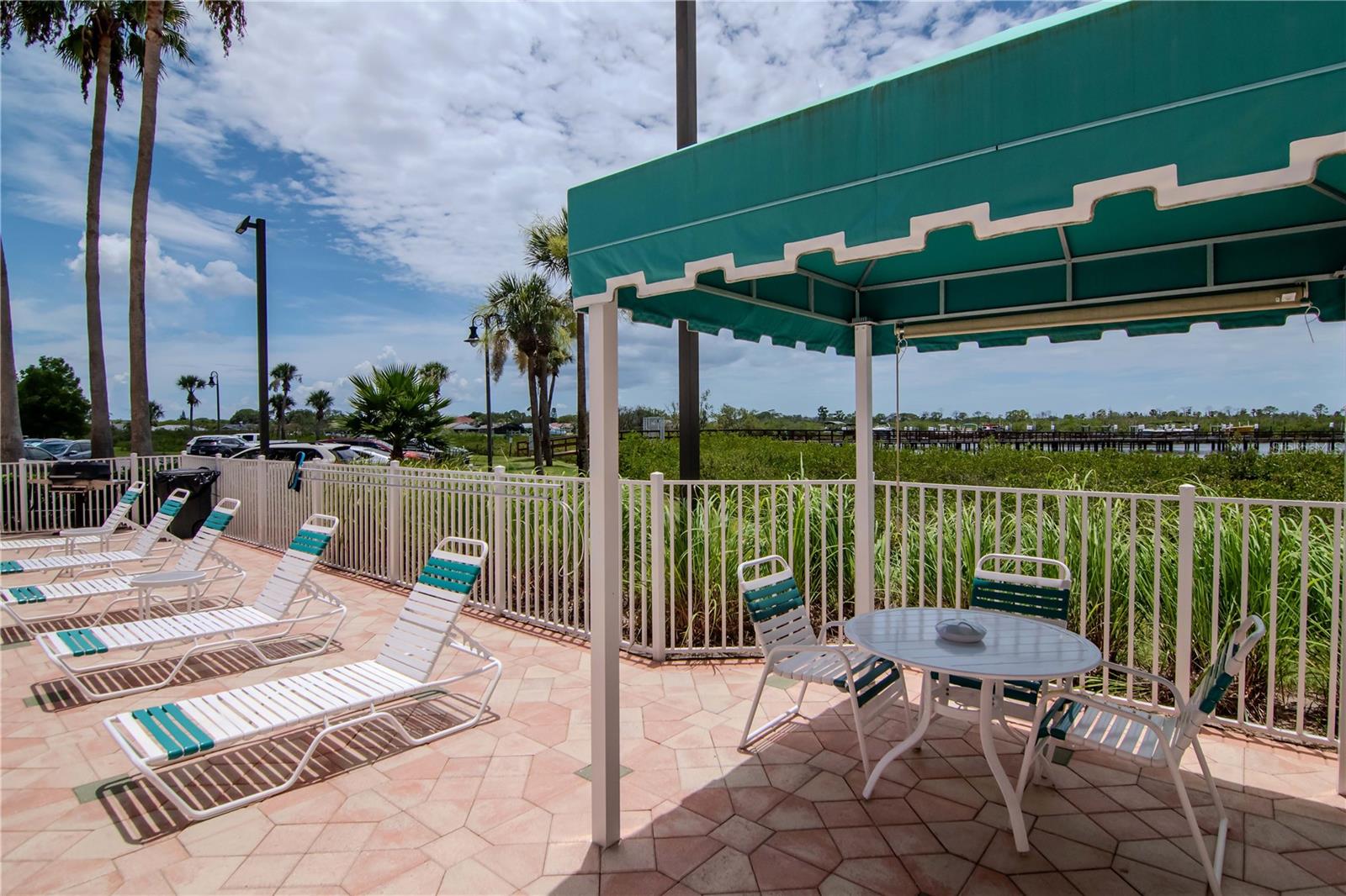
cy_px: 448
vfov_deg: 69.6
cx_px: 673
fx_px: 645
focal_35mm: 17
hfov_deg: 92.5
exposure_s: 1/3200
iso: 800
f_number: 8
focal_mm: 11.5
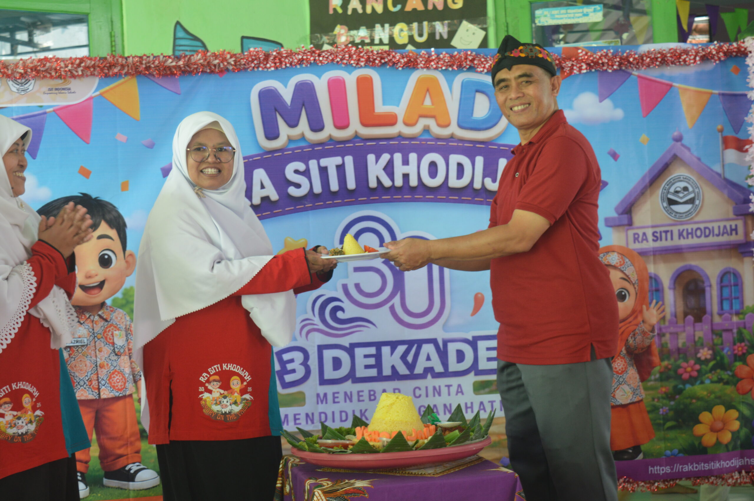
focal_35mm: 68
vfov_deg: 20.1
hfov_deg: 29.9
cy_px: 250
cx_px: 377
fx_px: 1412
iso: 400
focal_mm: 45
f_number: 5
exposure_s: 1/40
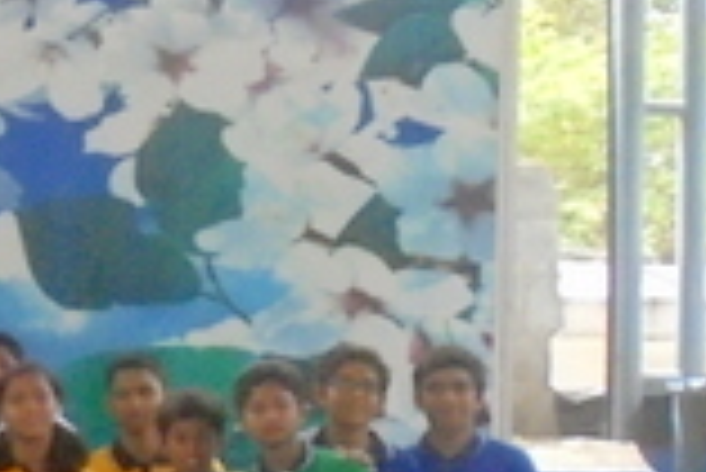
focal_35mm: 201
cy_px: 764
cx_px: -746
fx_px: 3945
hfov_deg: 9.5
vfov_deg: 6.7
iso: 400
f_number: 4.2
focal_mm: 6.9
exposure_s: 1/200
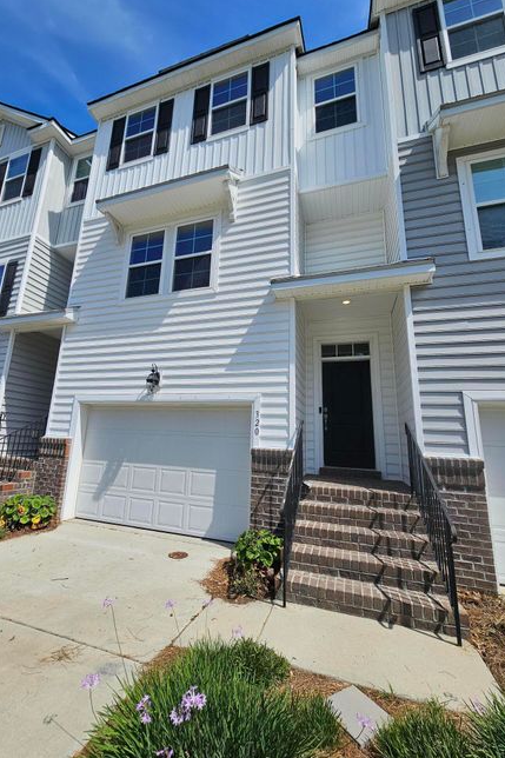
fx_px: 295
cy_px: 370
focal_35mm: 14
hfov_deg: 81.0
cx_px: 231
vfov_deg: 104.2
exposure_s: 1/2866
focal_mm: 2.2
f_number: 2.2
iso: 50
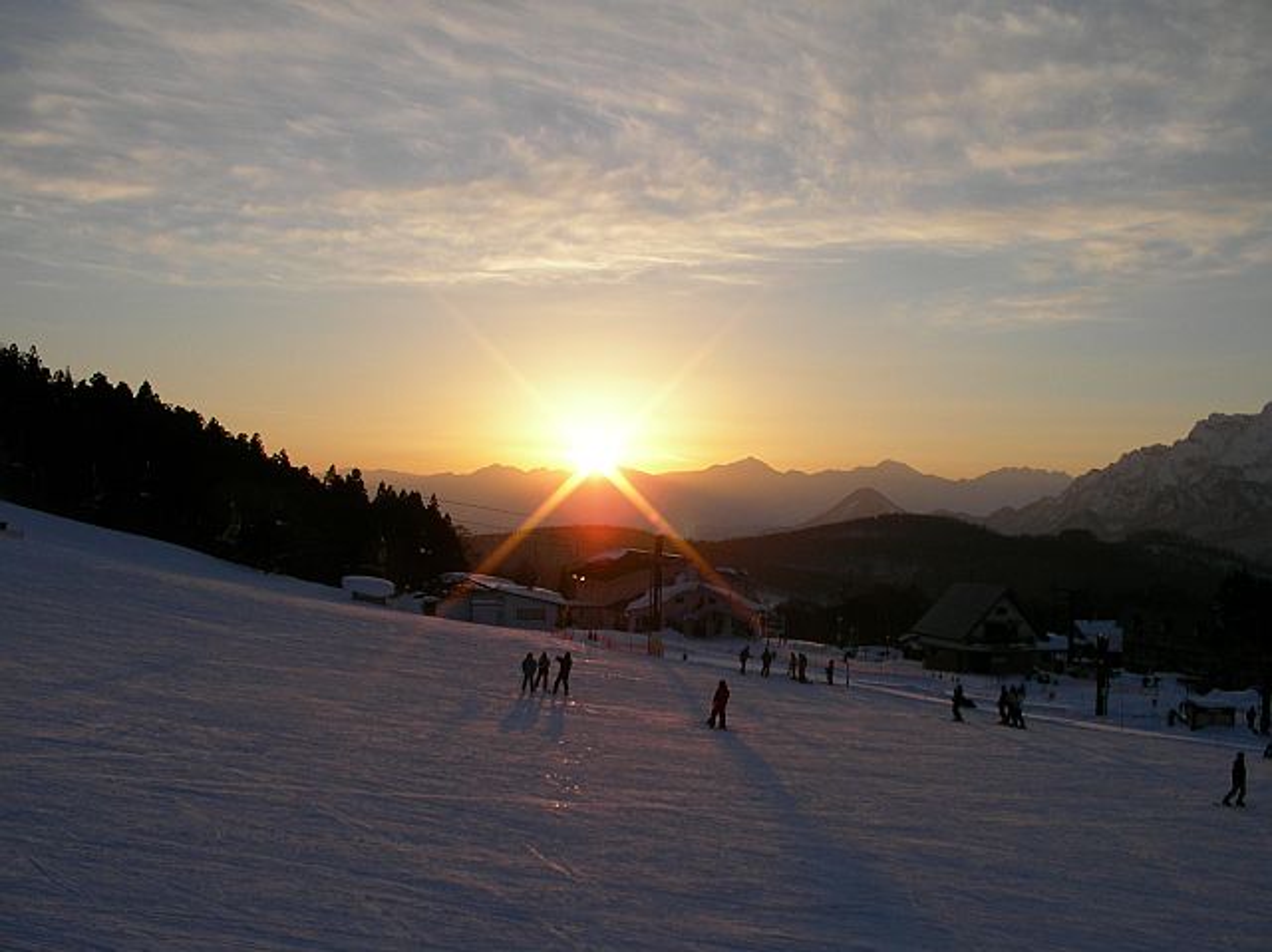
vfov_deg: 37.7
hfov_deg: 49.0
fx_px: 1395
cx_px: 636
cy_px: 476
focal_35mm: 38
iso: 50
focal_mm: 5.8
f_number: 4
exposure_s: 1/765
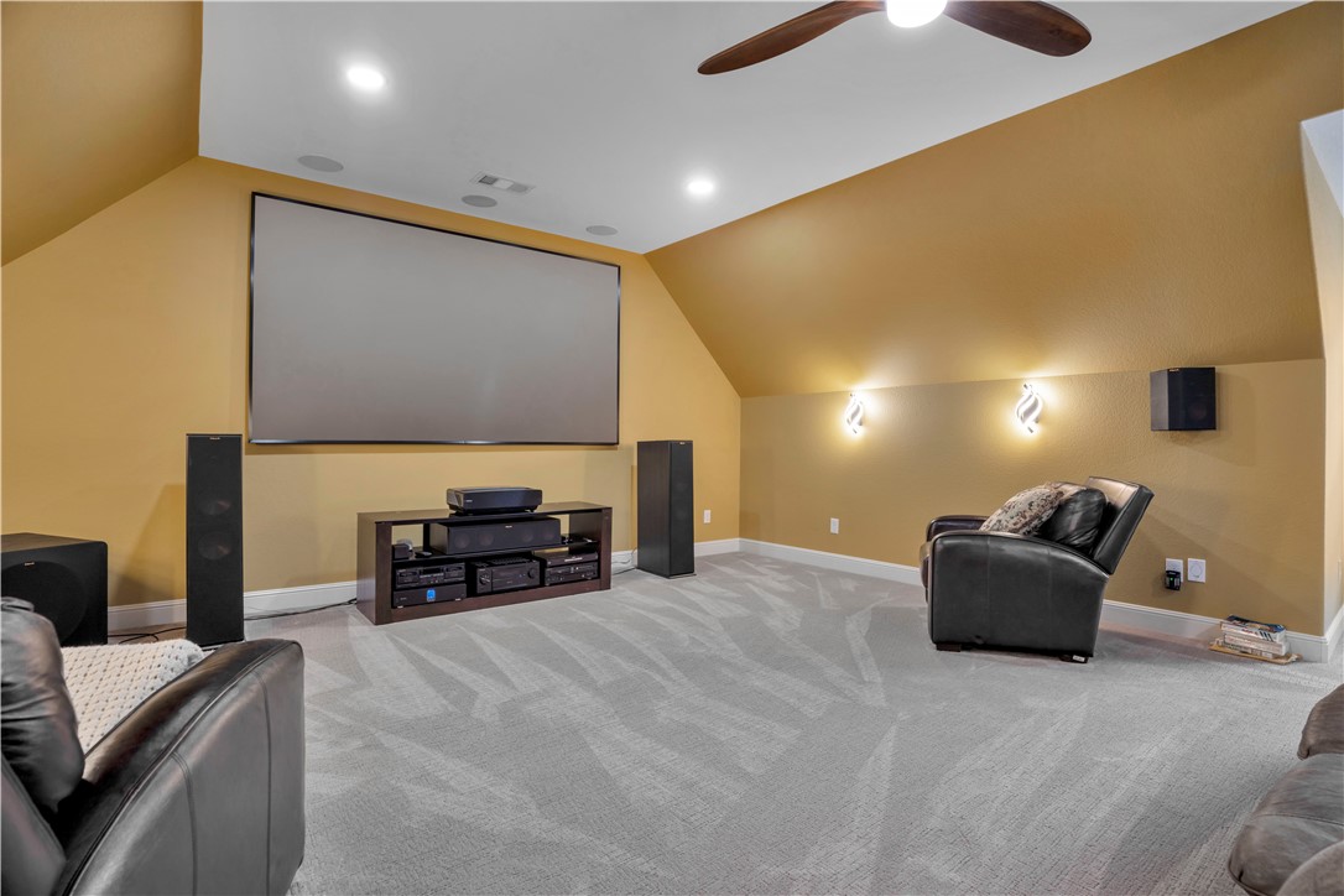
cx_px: 672
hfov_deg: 96.7
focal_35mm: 16
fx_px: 597
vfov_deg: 73.7
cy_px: 448
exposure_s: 1/2
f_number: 6.3
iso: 100
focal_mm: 16
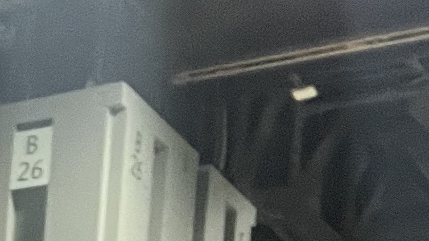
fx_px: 1524
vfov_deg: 7.6
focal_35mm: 134
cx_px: -238
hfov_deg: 14.8
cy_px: 795
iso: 320
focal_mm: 2.71
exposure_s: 1/30
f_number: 2.2
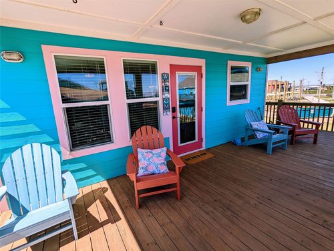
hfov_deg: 94.4
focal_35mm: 16
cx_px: 167
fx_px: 155
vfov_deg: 78.2
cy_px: 126
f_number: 2.2
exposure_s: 1/1661
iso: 52
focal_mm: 2.35
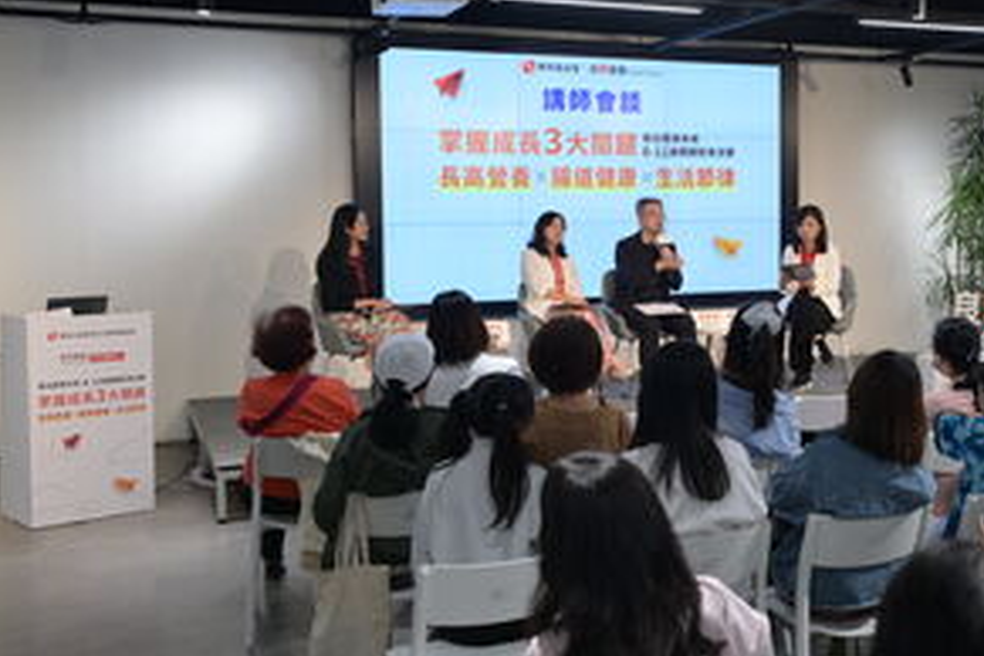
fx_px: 1203
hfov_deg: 43.8
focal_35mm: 44
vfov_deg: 30.5
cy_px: 272
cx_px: 670
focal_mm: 32
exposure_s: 1/125
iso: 560
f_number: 4
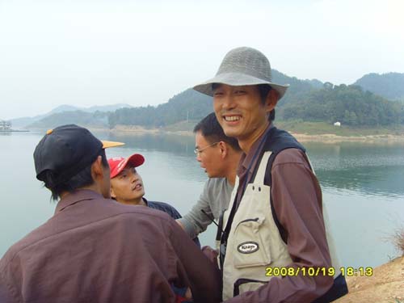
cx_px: 202
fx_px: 455
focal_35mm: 39
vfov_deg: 36.8
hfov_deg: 47.9
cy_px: 152
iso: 80
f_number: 3.5
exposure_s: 1/90
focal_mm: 6.6
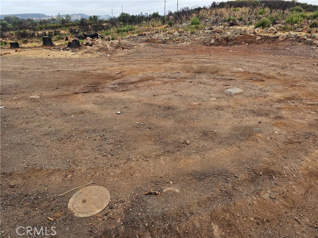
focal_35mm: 23
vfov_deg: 58.9
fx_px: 211
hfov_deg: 73.9
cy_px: 119
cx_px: 159
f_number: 1.7
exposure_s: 1/207
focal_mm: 6.3
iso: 25
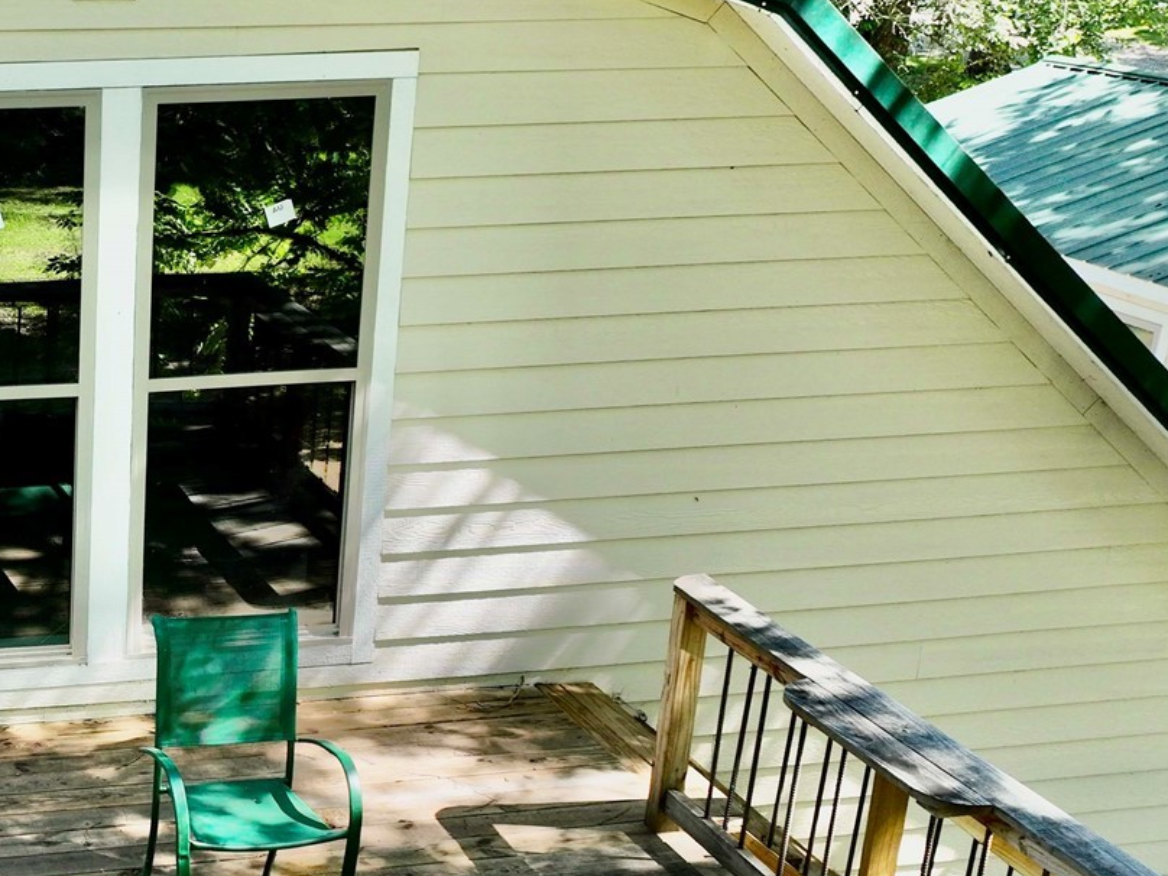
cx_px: -93
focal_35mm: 57
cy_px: 564
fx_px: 1923
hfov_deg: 30.5
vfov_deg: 25.6
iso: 230
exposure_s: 1/640
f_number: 2.8
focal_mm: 12.29
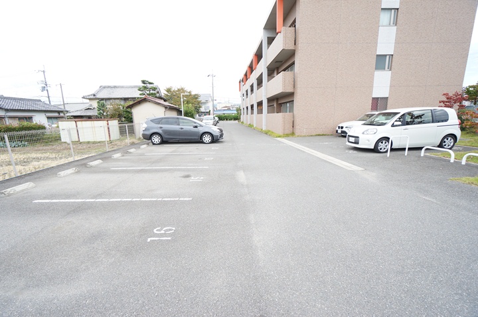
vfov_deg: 77.2
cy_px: 158
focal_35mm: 15
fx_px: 199
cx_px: 239
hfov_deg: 100.5
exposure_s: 1/80
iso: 100
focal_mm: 10
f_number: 6.3
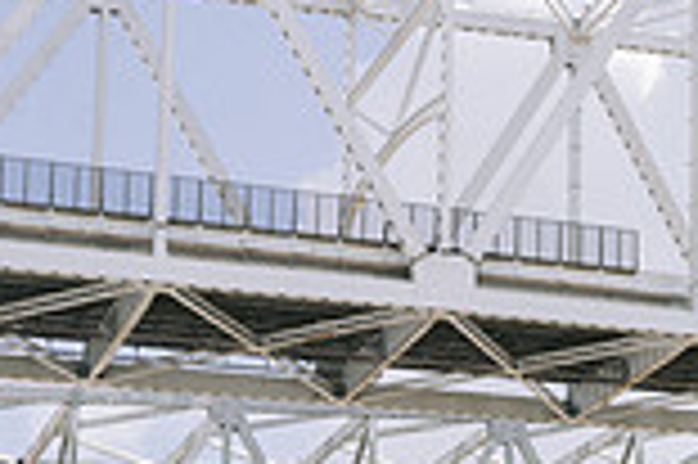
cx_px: 919
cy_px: 628
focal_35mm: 131
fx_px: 2537
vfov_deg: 10.2
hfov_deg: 14.9
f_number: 16
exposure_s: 1/160
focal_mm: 35
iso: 200
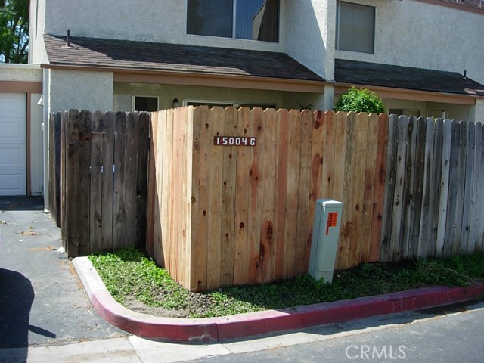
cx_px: 242
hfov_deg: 49.0
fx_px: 531
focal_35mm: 38
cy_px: 182
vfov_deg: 37.7
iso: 64
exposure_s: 1/813
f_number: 2.8
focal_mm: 7.8
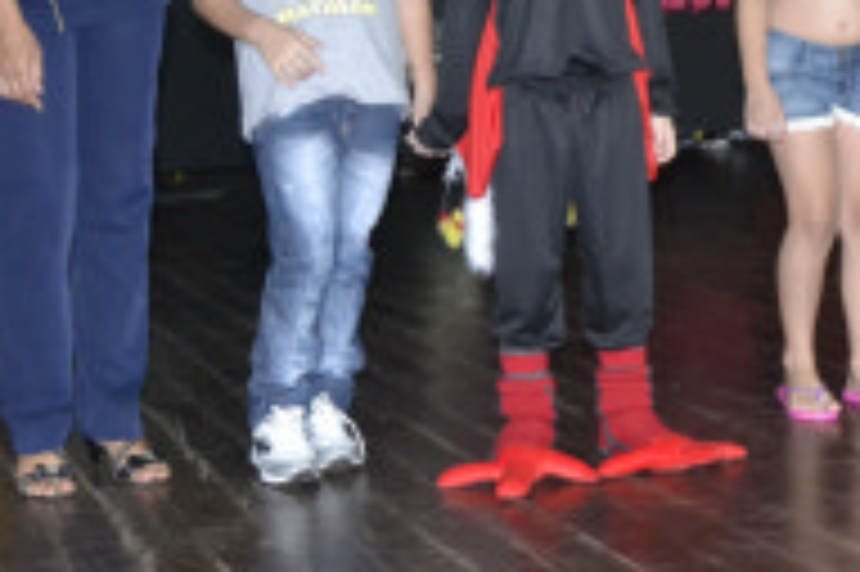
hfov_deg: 19.8
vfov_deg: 13.2
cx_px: 689
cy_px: -2
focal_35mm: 102
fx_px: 2435
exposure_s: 1/60
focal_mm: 26
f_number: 3.8
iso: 3200
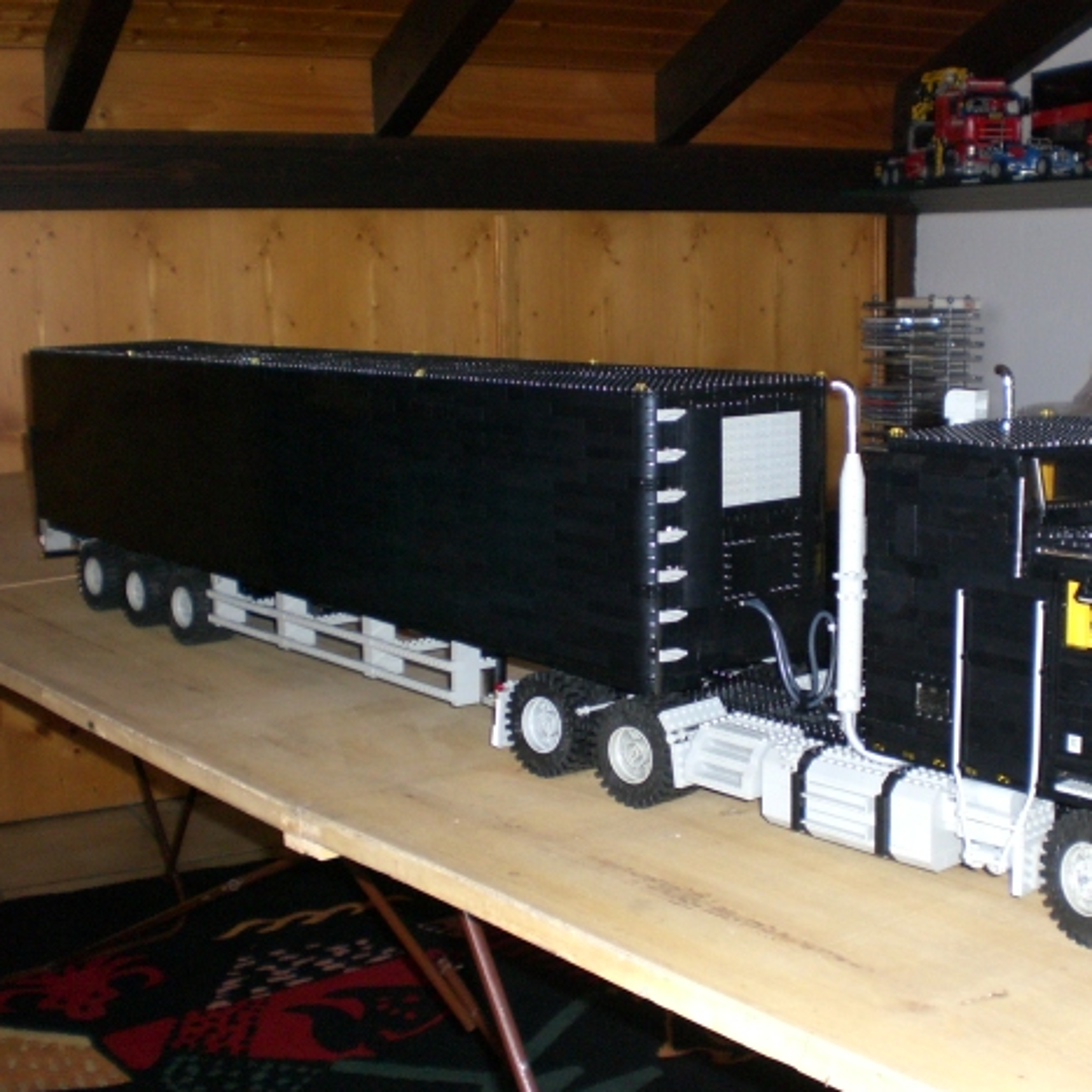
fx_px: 1642
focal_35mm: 46
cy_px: 545
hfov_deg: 36.5
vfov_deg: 36.8
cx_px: 699
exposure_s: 1/60
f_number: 3.1
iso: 200
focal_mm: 6.3
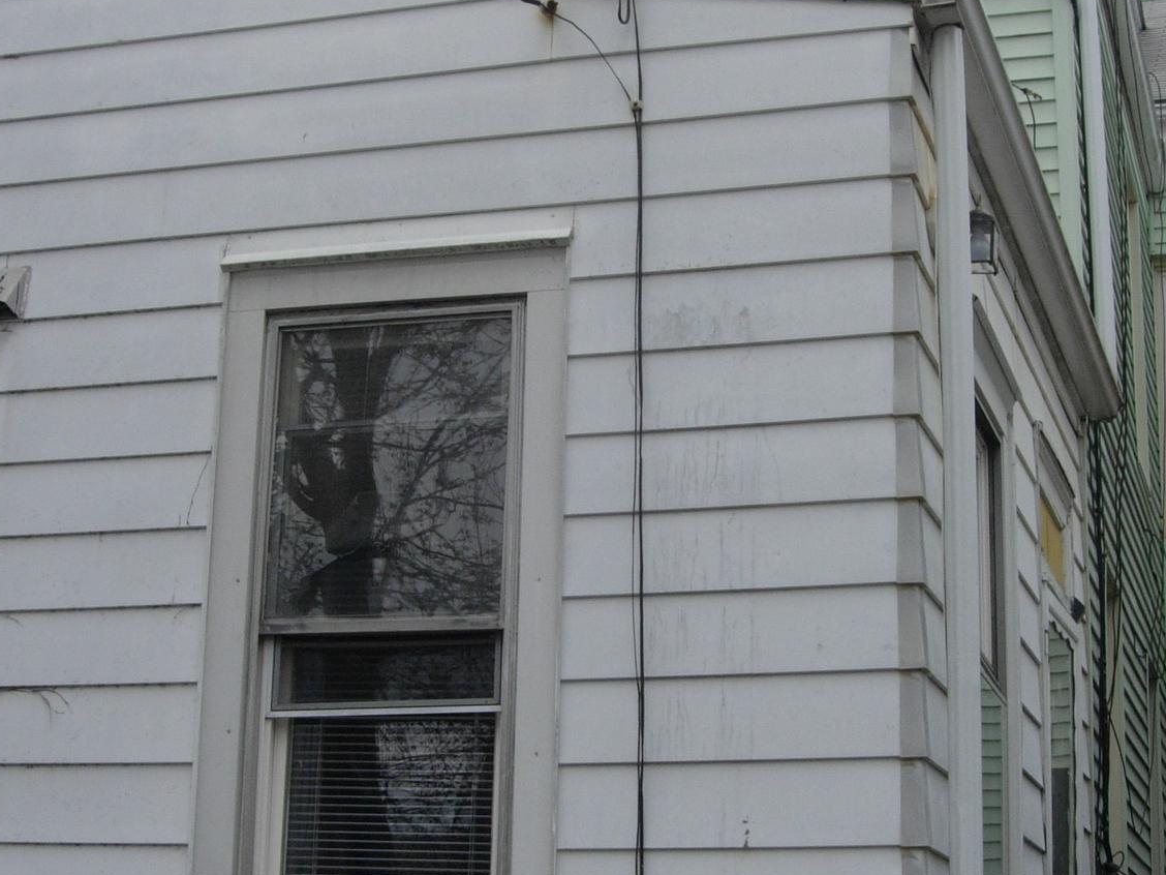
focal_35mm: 69
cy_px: 465
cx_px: 604
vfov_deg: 21.3
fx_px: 2324
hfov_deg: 28.2
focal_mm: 7.8
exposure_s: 1/527
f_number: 4.8
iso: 64
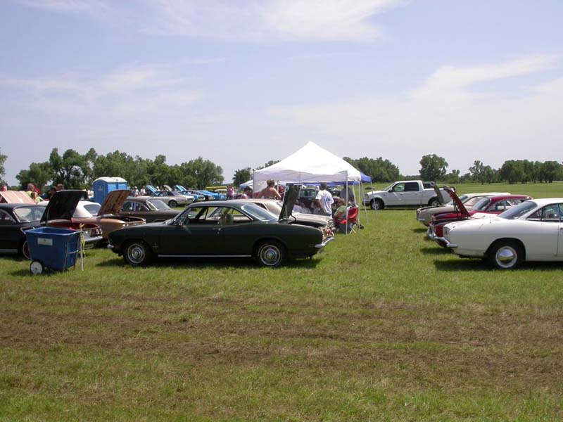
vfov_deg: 37.7
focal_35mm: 38
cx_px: 282
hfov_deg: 49.0
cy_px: 211
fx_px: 618
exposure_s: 1/355
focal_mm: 7.85
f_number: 7.5
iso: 100
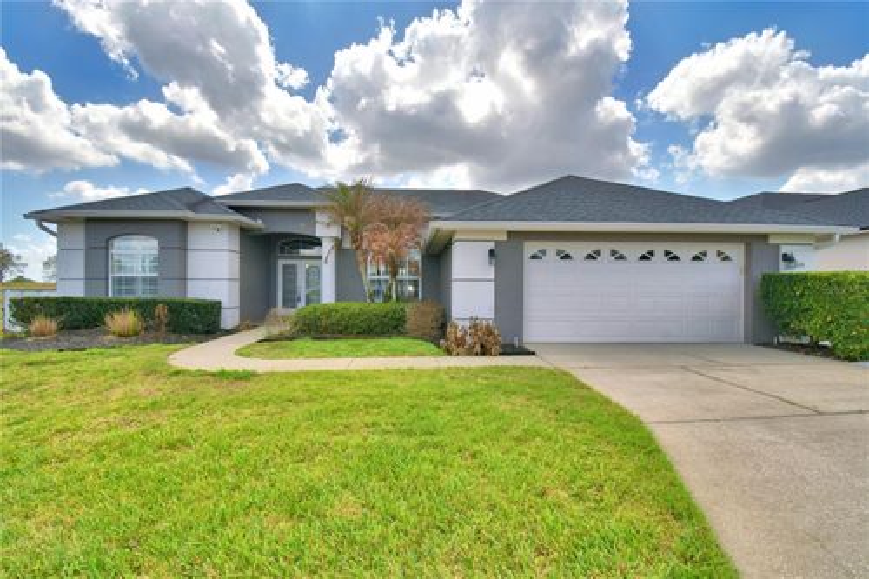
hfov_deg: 100.4
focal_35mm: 15
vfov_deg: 77.3
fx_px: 362
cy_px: 290
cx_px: 434
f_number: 10
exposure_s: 1/250
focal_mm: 10
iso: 100
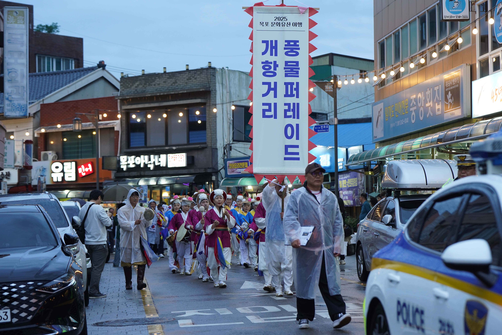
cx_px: 251
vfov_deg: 15.5
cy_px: 168
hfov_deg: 23.1
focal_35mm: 88
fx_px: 1227
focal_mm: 88
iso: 1000
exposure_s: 1/160
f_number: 4
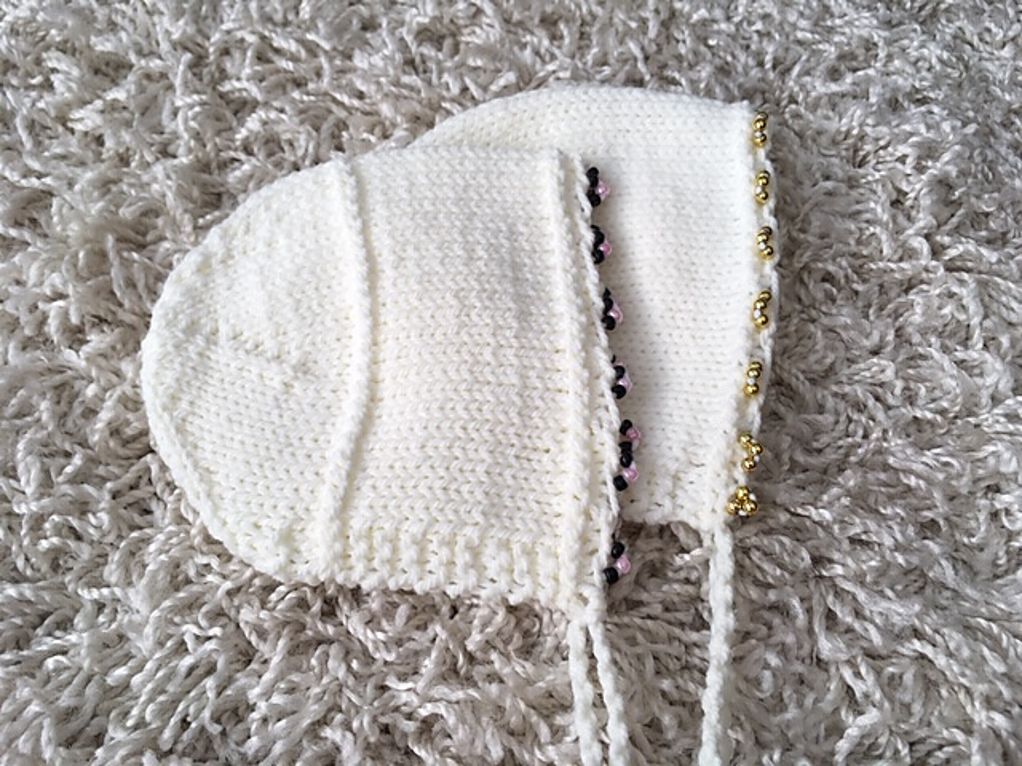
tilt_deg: -62.6
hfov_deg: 61.7
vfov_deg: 48.2
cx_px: 511
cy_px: 383
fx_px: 856
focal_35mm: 29
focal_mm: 4.15
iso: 25
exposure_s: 1/60
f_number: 2.2
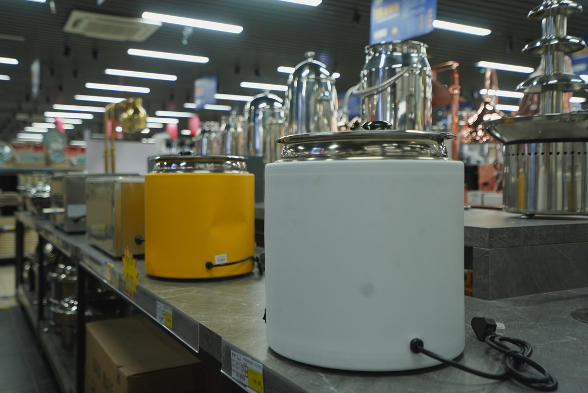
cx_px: 294
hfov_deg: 54.4
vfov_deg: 37.9
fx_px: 572
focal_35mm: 35
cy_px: 196
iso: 1250
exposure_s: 1/100
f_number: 4
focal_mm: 35
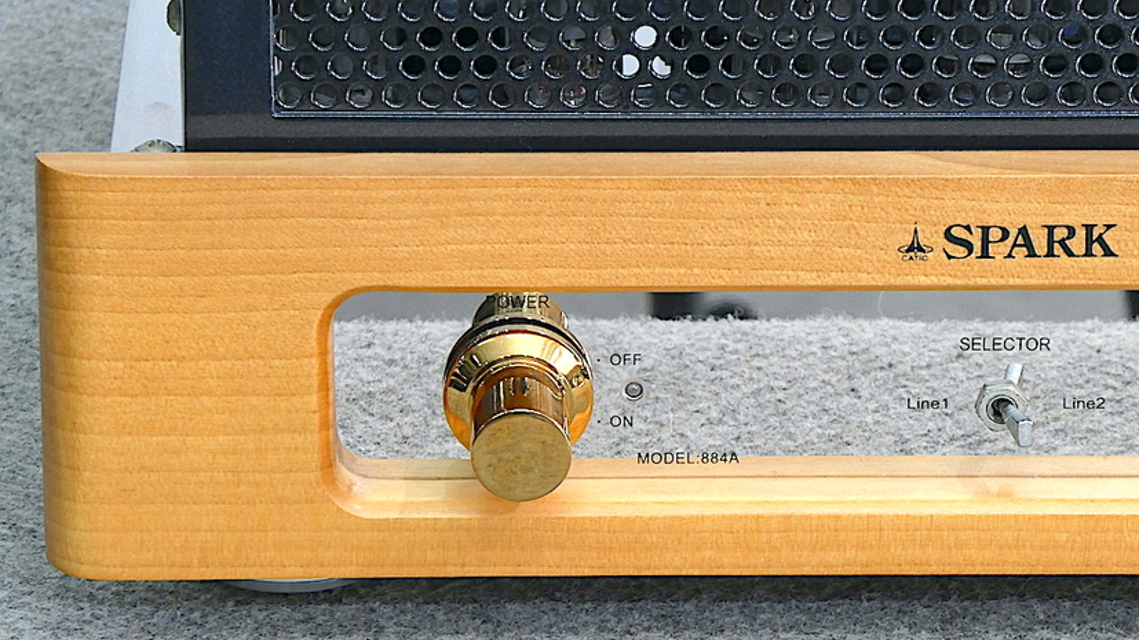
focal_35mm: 234
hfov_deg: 9.2
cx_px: 603
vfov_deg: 5.2
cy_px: 414
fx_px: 7067
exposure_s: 1/15
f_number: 5.6
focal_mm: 33.2
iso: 200
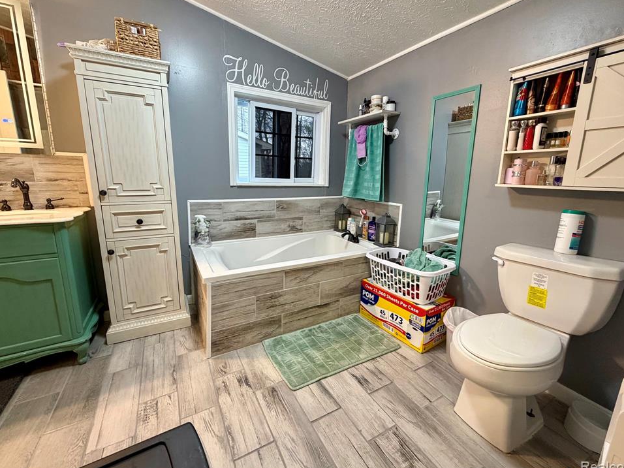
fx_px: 270
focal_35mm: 15
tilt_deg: -11.1
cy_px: 226
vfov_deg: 81.7
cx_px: 313
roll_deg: -1.2
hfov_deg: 98.2
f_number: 2.2
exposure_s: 1/60
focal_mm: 2.22
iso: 250
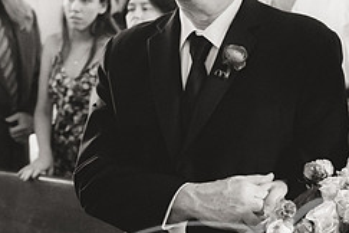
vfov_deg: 15.9
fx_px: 834
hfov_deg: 23.5
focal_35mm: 86
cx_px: 250
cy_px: 116
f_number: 2.8
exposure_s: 1/125
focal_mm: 24
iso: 3200
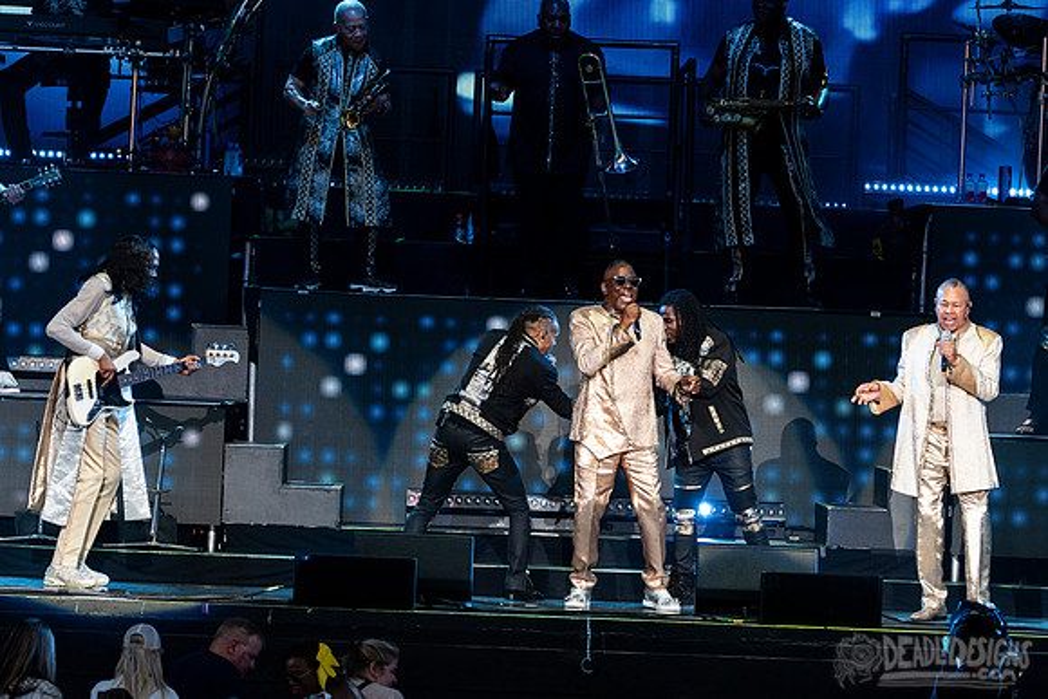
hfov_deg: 7.0
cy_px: 244
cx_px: 576
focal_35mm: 293
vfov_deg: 4.7
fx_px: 8545
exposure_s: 1/500
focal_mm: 210
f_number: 5.3
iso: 1000
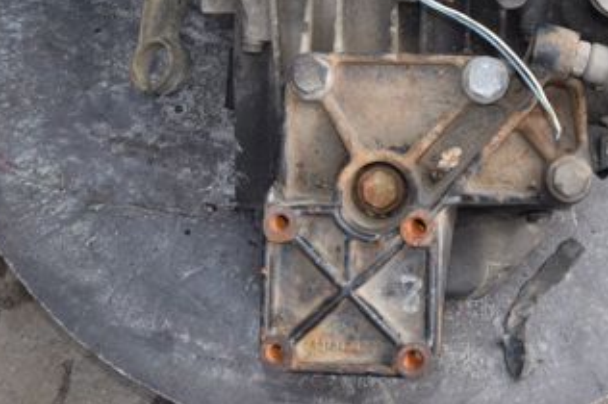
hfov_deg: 23.7
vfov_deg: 15.7
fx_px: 1434
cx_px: 437
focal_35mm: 85
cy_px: -2
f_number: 16
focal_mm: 28
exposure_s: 1/200
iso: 800
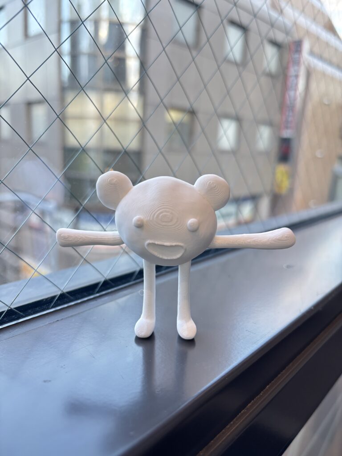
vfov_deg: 67.3
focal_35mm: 26
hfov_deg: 53.1
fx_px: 343
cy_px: 228
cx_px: 171
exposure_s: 1/60
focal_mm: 5.96
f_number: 1.6
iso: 125
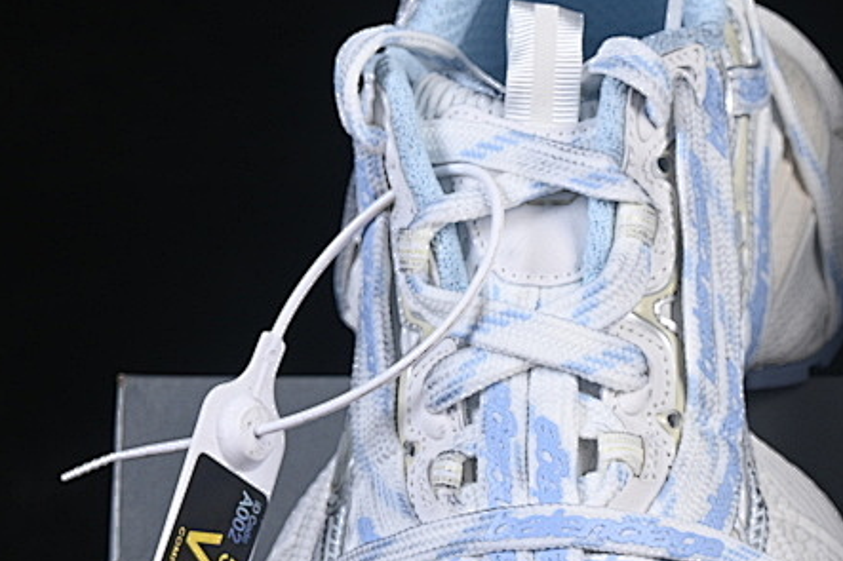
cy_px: 512
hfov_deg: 11.1
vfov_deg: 7.5
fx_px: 4283
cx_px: 900
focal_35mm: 183
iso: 160
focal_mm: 50
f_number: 8
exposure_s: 1/80
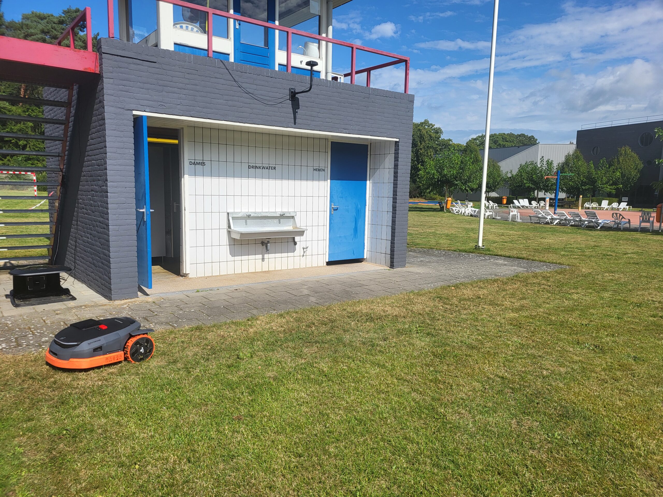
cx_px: 332
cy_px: 248
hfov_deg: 67.3
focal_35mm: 26
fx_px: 498
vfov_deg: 53.1
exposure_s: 1/3354
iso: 40
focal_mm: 5.4
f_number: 1.8
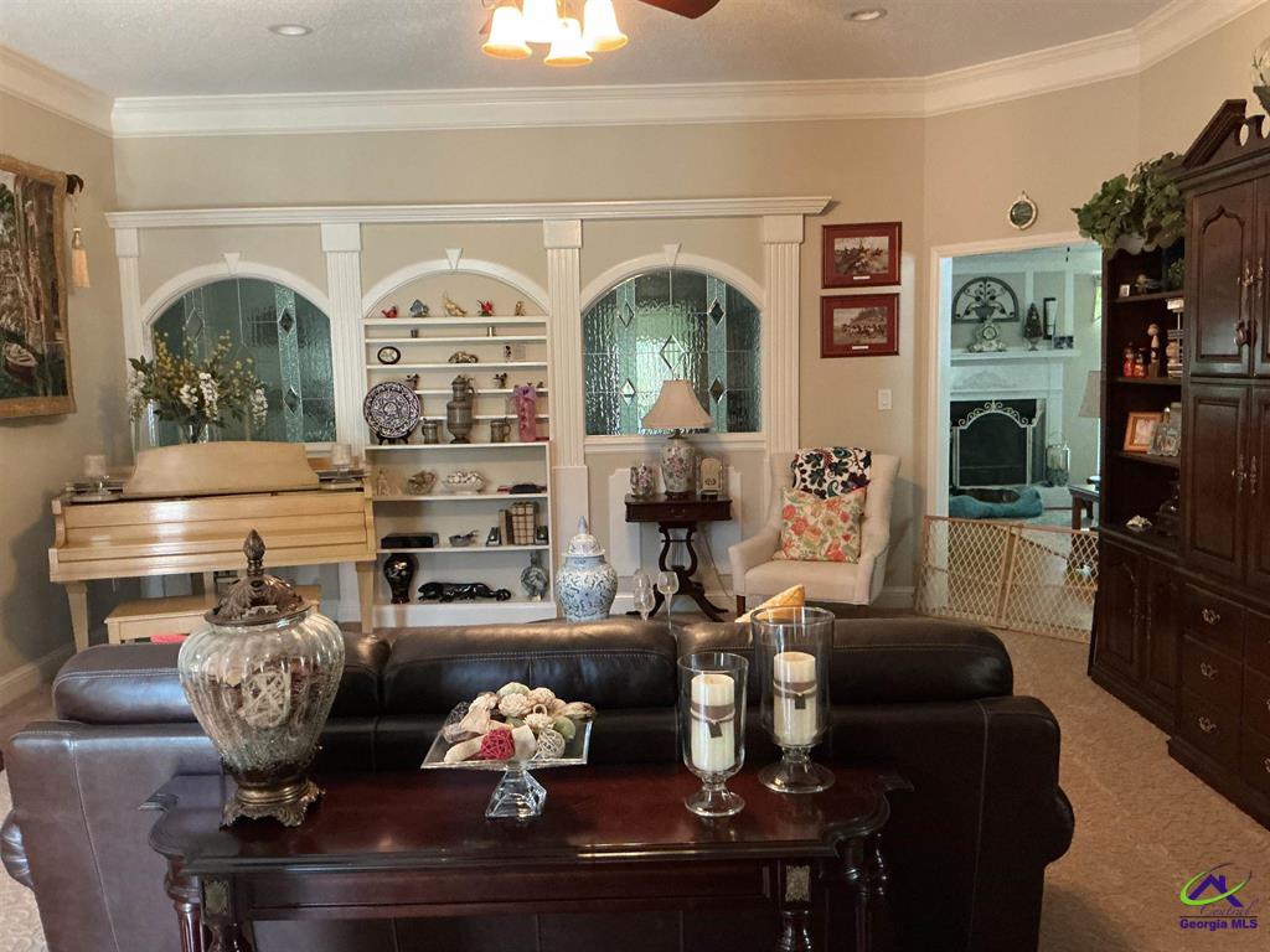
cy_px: 476
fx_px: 1064
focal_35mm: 29
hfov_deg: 61.7
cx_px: 635
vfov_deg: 48.2
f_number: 1.8
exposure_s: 1/30
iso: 320
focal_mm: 3
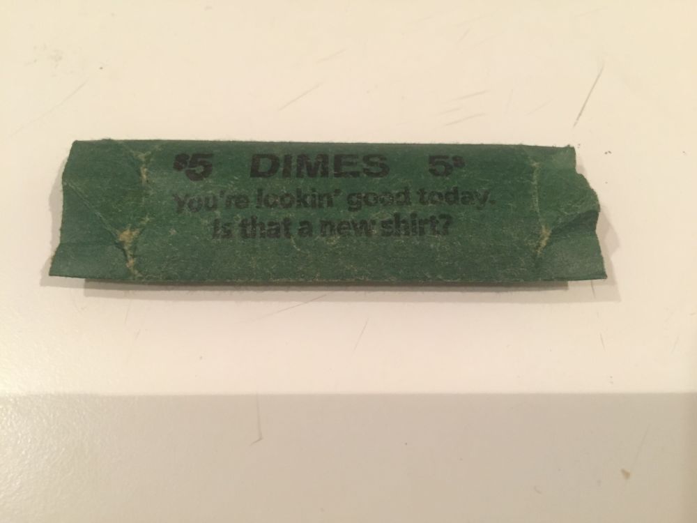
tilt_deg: -64.1
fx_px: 584
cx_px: 348
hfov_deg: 61.7
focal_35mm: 29
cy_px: 262
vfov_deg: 48.2
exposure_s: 1/15
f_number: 2.2
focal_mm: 4.15
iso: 500
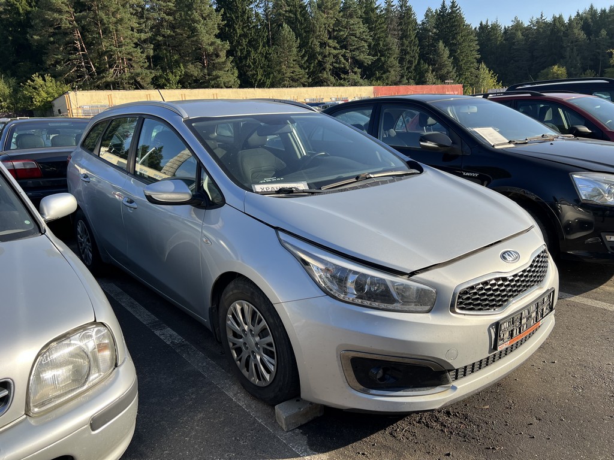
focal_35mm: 26
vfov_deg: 53.1
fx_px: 461
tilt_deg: -13.4
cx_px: 307
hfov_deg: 67.3
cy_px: 230
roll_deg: +3.0
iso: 50
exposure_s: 1/1972
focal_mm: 5.7
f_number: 1.5
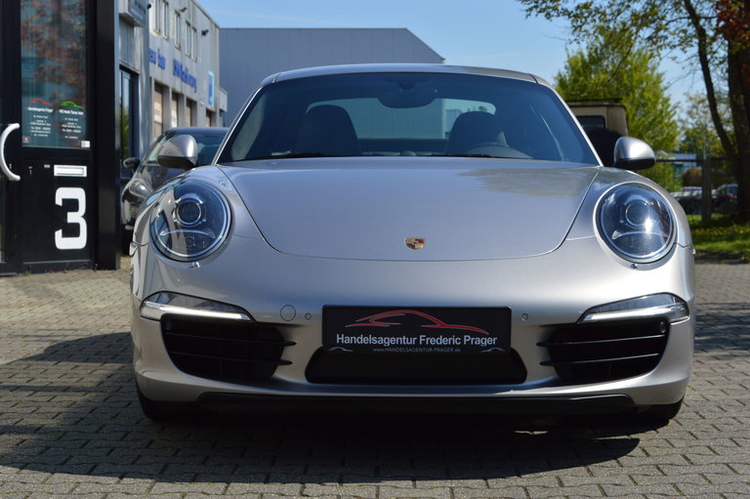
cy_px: 250
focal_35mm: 78
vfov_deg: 17.5
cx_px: 375
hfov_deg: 26.0
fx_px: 1624
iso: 100
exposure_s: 1/320
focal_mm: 52
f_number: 9
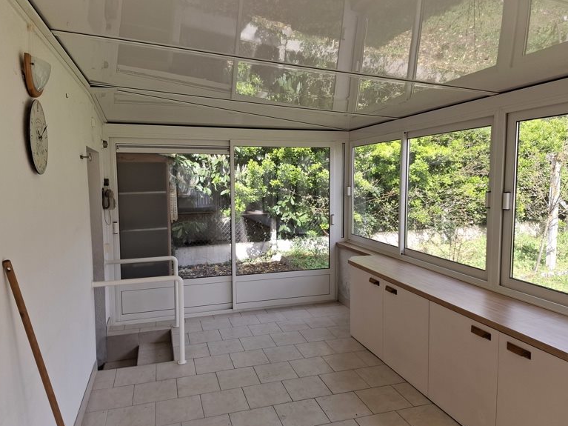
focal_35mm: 24
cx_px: 286
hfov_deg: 71.6
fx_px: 394
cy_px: 208
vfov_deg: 56.8
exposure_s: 1/199
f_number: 1.8
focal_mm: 5.54
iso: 50
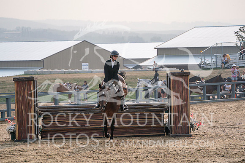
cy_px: 82
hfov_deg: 9.7
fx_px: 1443
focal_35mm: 212
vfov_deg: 6.5
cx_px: 122
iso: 500
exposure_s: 1/1600
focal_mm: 212
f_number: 5.6
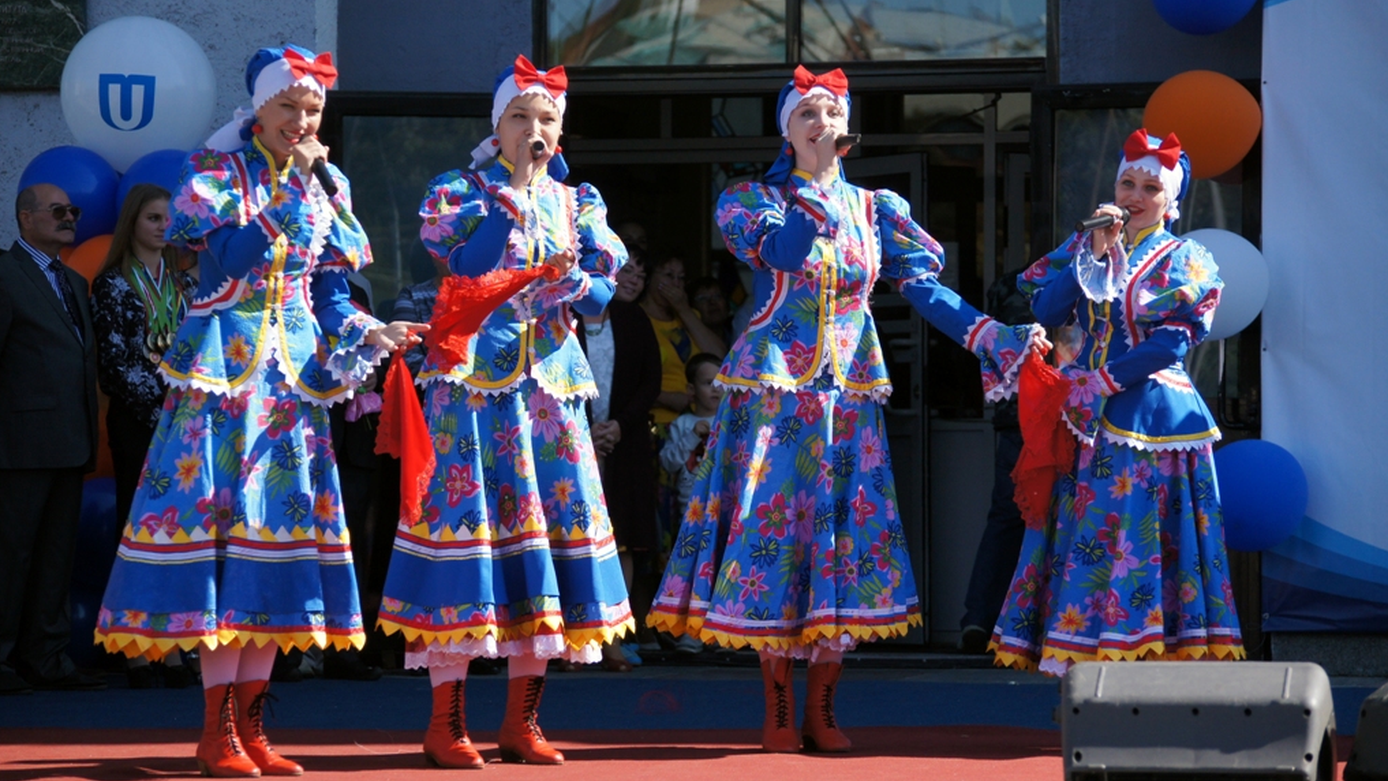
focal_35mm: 158
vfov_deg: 7.7
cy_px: 385
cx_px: 692
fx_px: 5815
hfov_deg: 13.6
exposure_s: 1/2000
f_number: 4.5
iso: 400
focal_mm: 100
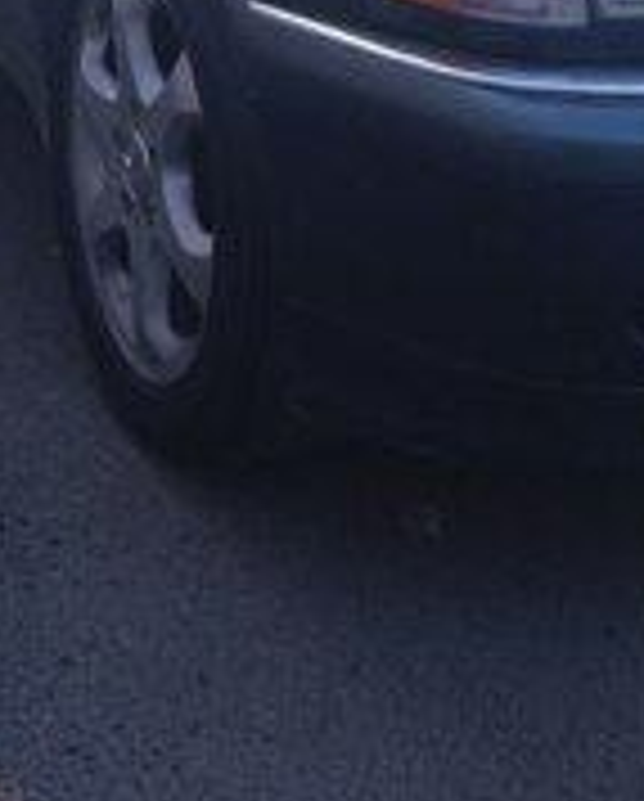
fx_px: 1806
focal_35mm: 76
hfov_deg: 20.2
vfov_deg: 23.4
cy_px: -99
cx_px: 248
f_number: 1.9
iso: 64
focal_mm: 3.7
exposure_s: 1/206
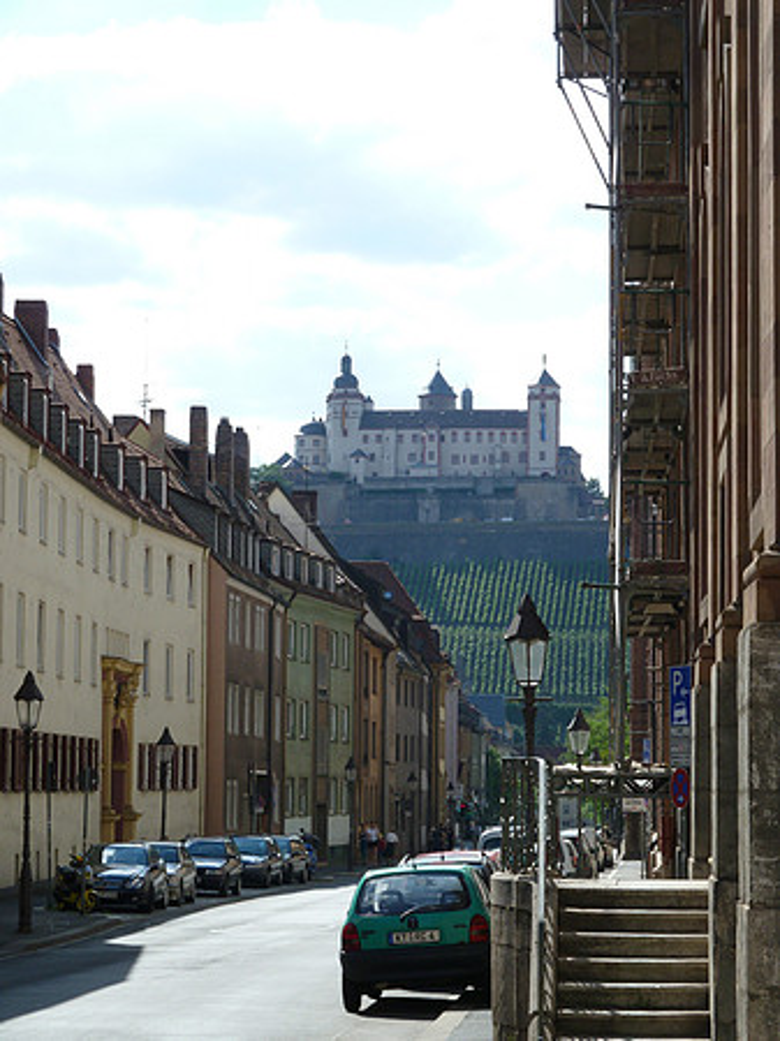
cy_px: 520
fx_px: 3338
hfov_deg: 13.3
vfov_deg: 17.7
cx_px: 390
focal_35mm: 111
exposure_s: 1/250
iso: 80
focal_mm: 18.2
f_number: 5.6
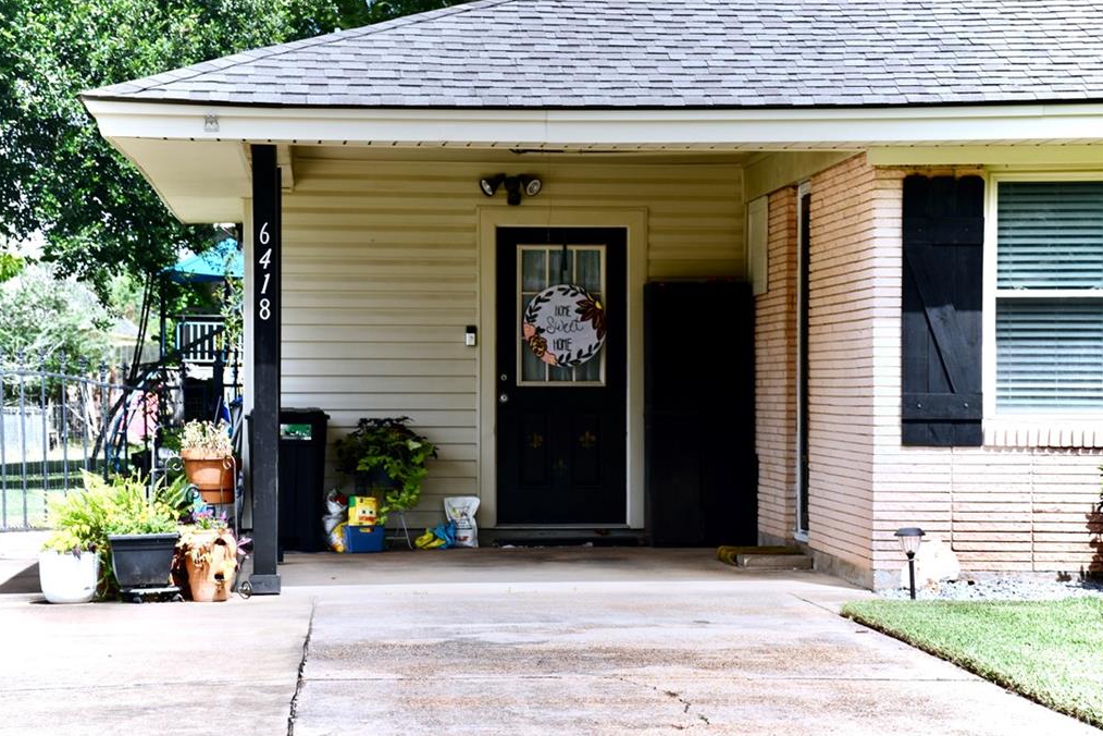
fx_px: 3247
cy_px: 368
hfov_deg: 19.3
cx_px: 550
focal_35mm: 106
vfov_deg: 12.9
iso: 100
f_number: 8
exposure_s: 1/250
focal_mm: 70
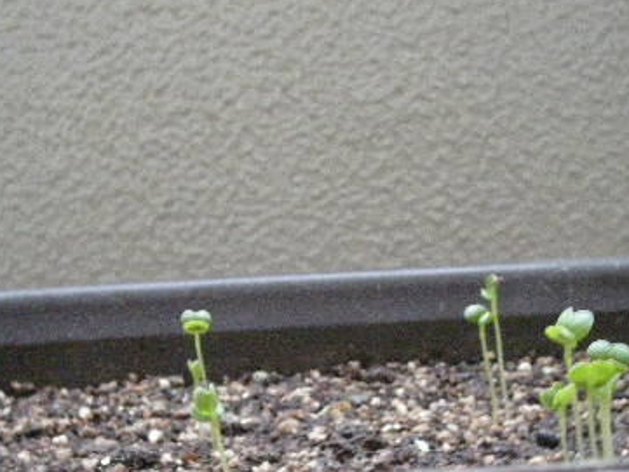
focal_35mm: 62
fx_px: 1127
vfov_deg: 23.2
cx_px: 338
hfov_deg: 31.2
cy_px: 395
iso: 800
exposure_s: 1/3.7
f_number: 2.8
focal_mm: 5.7
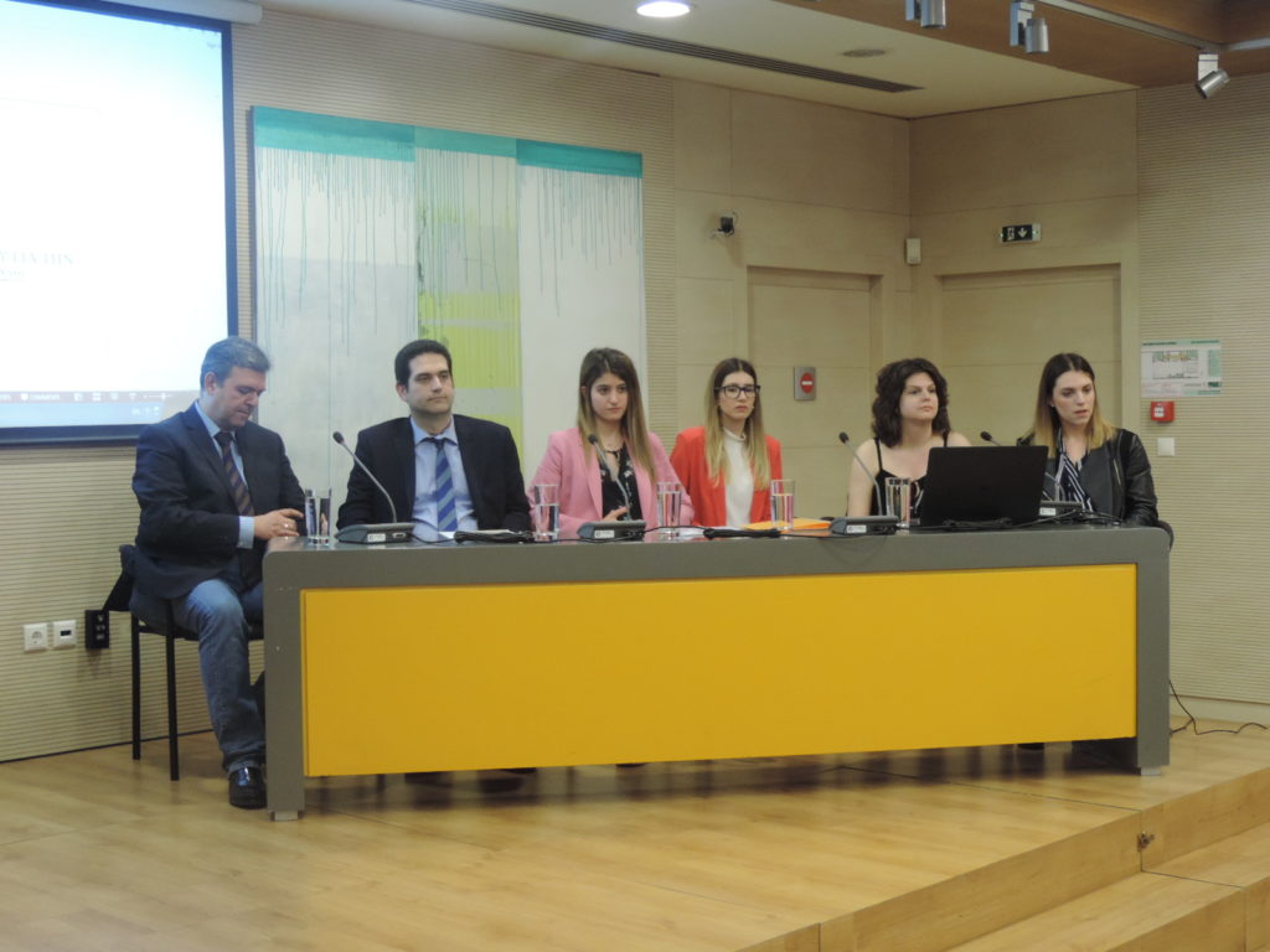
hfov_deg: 38.2
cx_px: 635
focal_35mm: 50
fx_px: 1834
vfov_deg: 29.1
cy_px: 476
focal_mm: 8.9
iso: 400
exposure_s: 1/25
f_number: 3.6
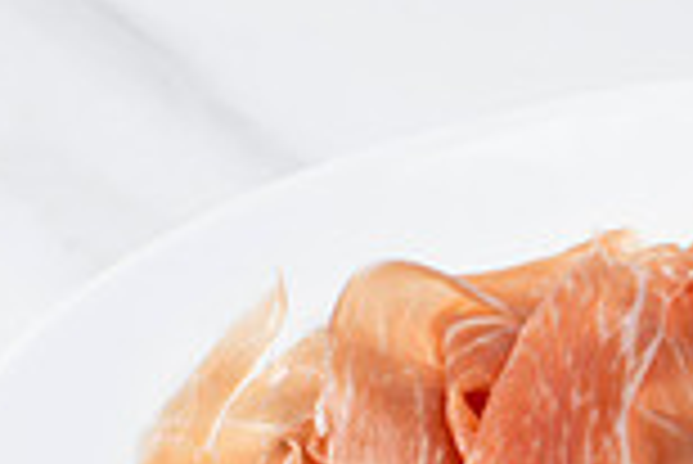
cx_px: 1026
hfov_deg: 10.4
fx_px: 3680
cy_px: 633
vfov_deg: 7.1
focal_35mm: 191
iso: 200
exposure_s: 1/200
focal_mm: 50
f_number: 11
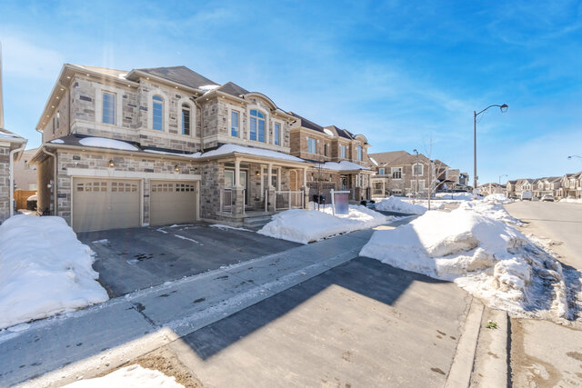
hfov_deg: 100.4
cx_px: 291
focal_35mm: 15
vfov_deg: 77.4
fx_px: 243
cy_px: 194
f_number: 22
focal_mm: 10
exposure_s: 1/160
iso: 320
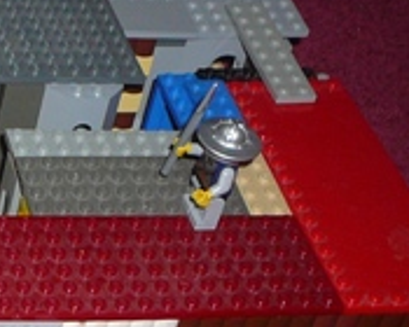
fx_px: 1513
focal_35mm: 125
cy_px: 161
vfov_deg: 12.3
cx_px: -332
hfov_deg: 13.7
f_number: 2.8
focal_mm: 5.2
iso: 100
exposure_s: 1/30
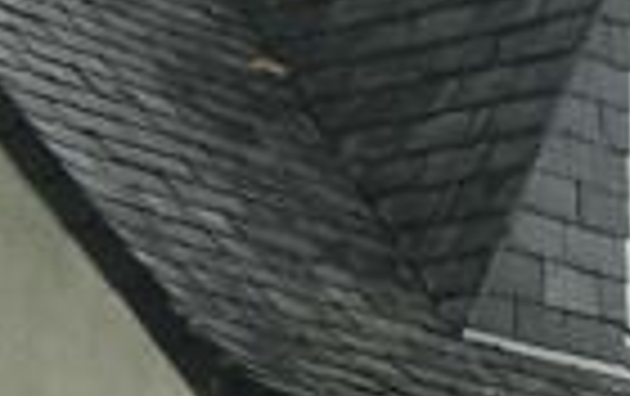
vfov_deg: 7.6
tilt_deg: +7.2
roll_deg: +1.1
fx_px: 2906
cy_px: 702
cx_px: 1760
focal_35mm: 169
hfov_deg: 10.0
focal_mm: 3.99
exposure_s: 1/1100
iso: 20
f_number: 1.8
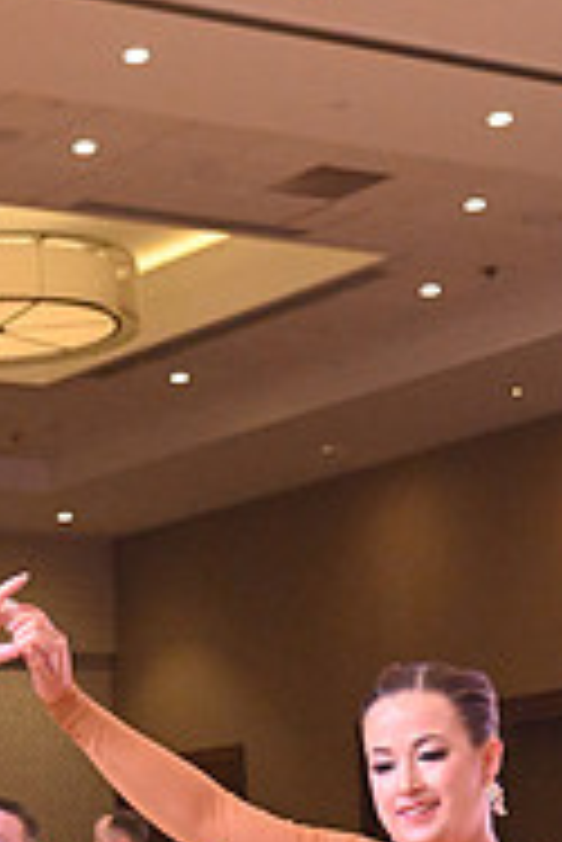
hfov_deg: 11.6
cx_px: 61
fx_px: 2758
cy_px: 1274
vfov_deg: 15.9
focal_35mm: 118
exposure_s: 1/320
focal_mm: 38
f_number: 5.6
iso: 6400
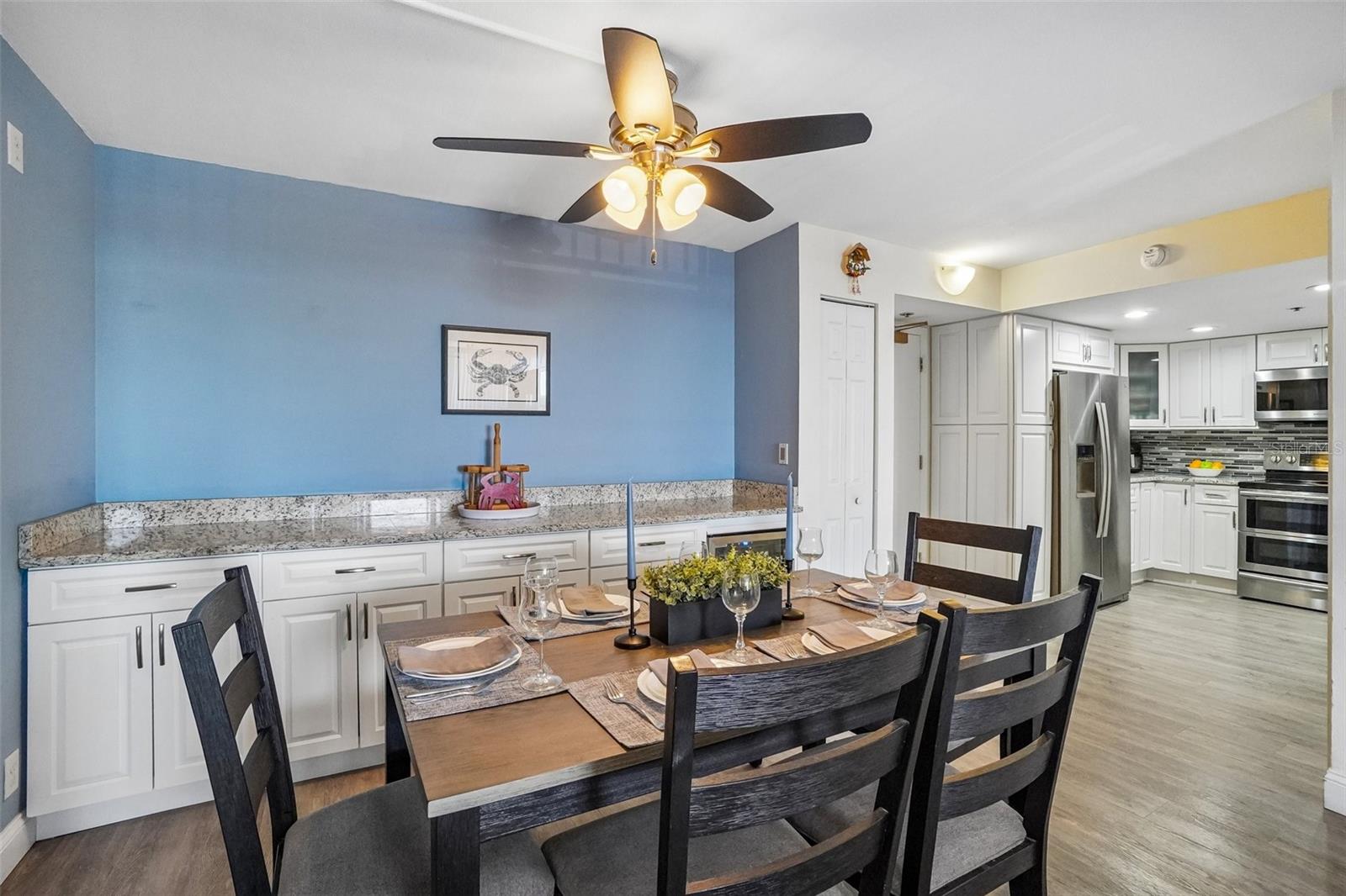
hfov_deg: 100.4
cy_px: 448
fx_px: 561
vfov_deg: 77.3
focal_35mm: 15
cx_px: 673
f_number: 8
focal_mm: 10
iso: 1250
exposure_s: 1/30
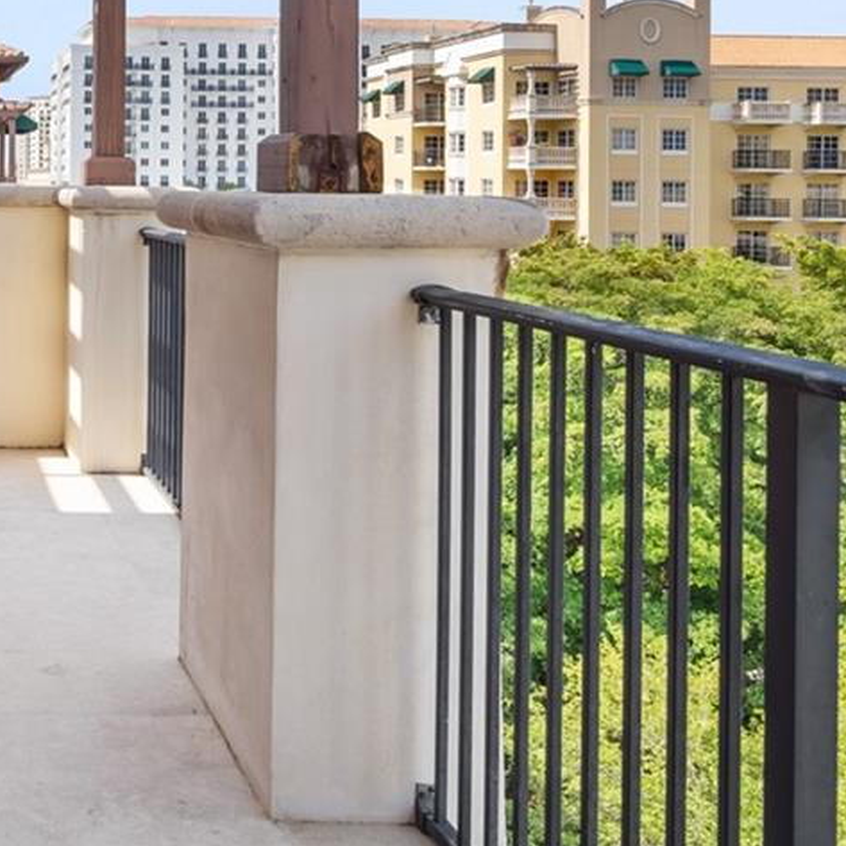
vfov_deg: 35.6
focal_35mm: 46
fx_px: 1272
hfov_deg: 32.7
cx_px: -66
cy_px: 172
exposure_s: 1/50
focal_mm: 16
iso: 250
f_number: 9
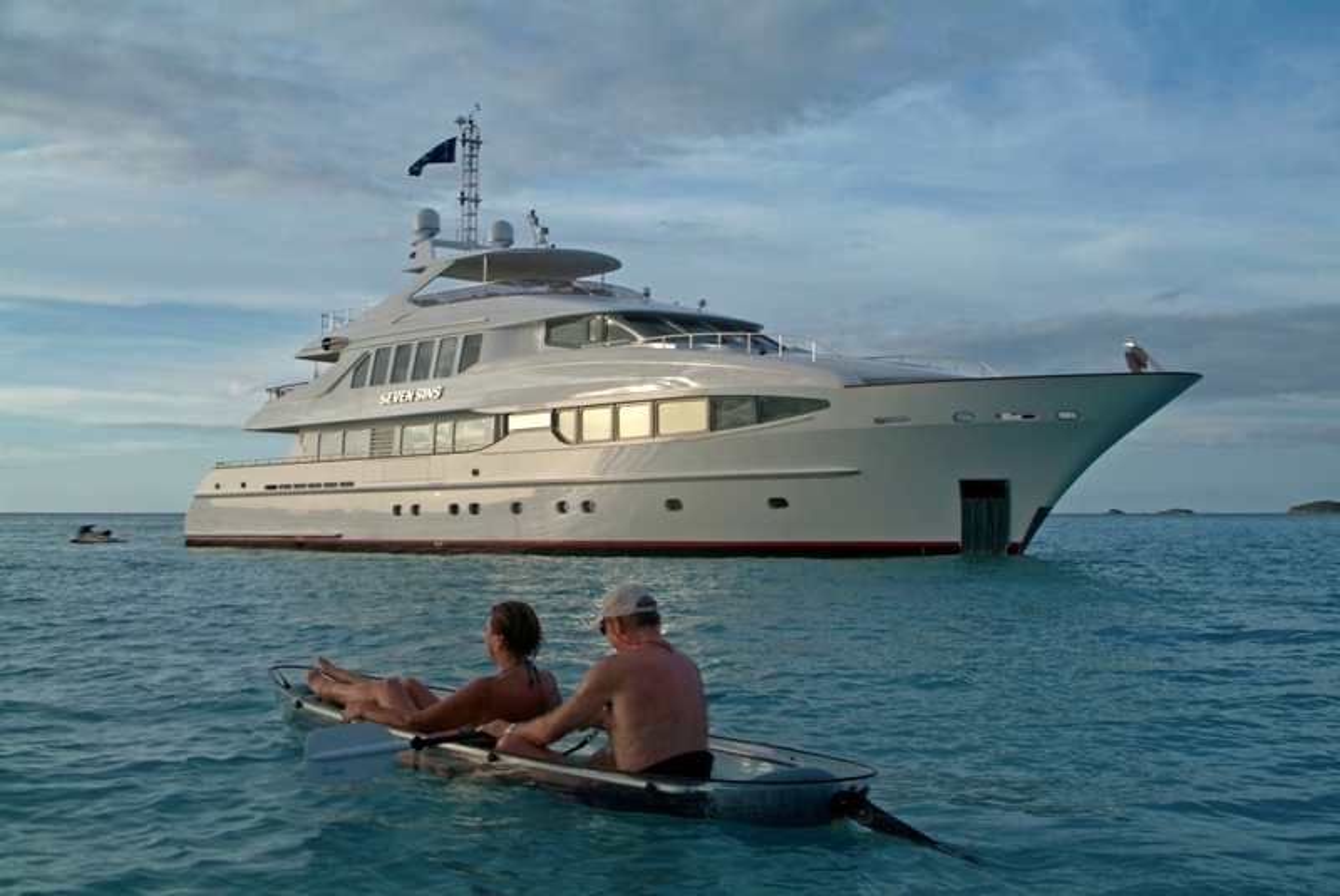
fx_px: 1565
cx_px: 670
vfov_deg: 32.0
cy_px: 448
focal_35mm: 42
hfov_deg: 46.4
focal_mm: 28
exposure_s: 1/125
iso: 200
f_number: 13
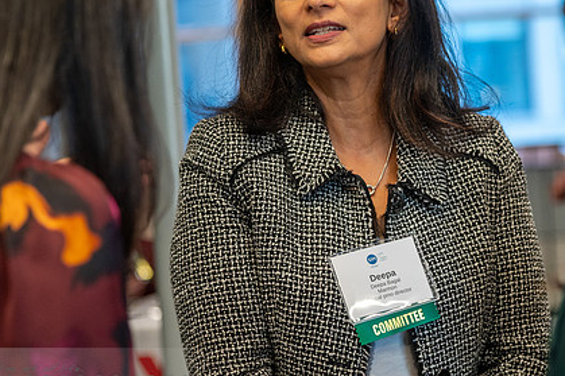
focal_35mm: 165
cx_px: 290
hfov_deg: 12.5
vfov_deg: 8.3
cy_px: 175
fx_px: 2588
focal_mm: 105
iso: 1600
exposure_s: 1/125
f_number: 4
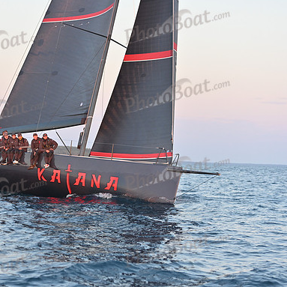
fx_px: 1088
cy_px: 144
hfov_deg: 15.0
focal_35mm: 116
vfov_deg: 15.0
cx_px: 86
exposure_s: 1/640
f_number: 3.5
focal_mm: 90
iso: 800
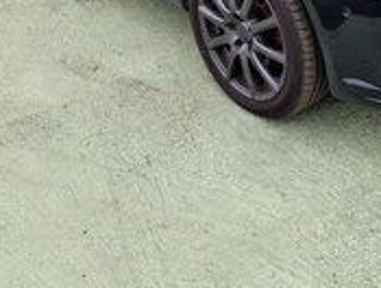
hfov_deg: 29.6
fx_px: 706
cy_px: -98
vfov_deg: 20.7
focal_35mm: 64
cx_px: 296
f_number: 1.8
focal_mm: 5.4
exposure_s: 1/258
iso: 50
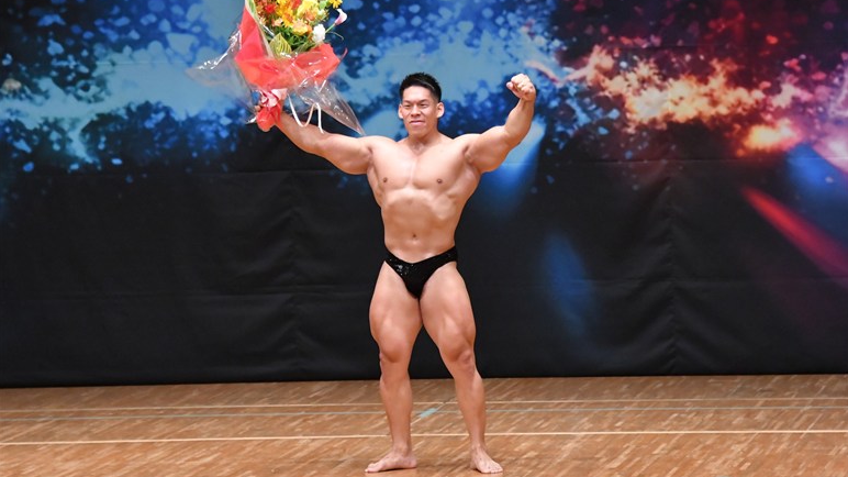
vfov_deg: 5.3
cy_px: 214
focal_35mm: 228
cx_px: 425
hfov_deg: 9.5
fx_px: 5126
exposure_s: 1/400
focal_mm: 145
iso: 6400
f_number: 5.6
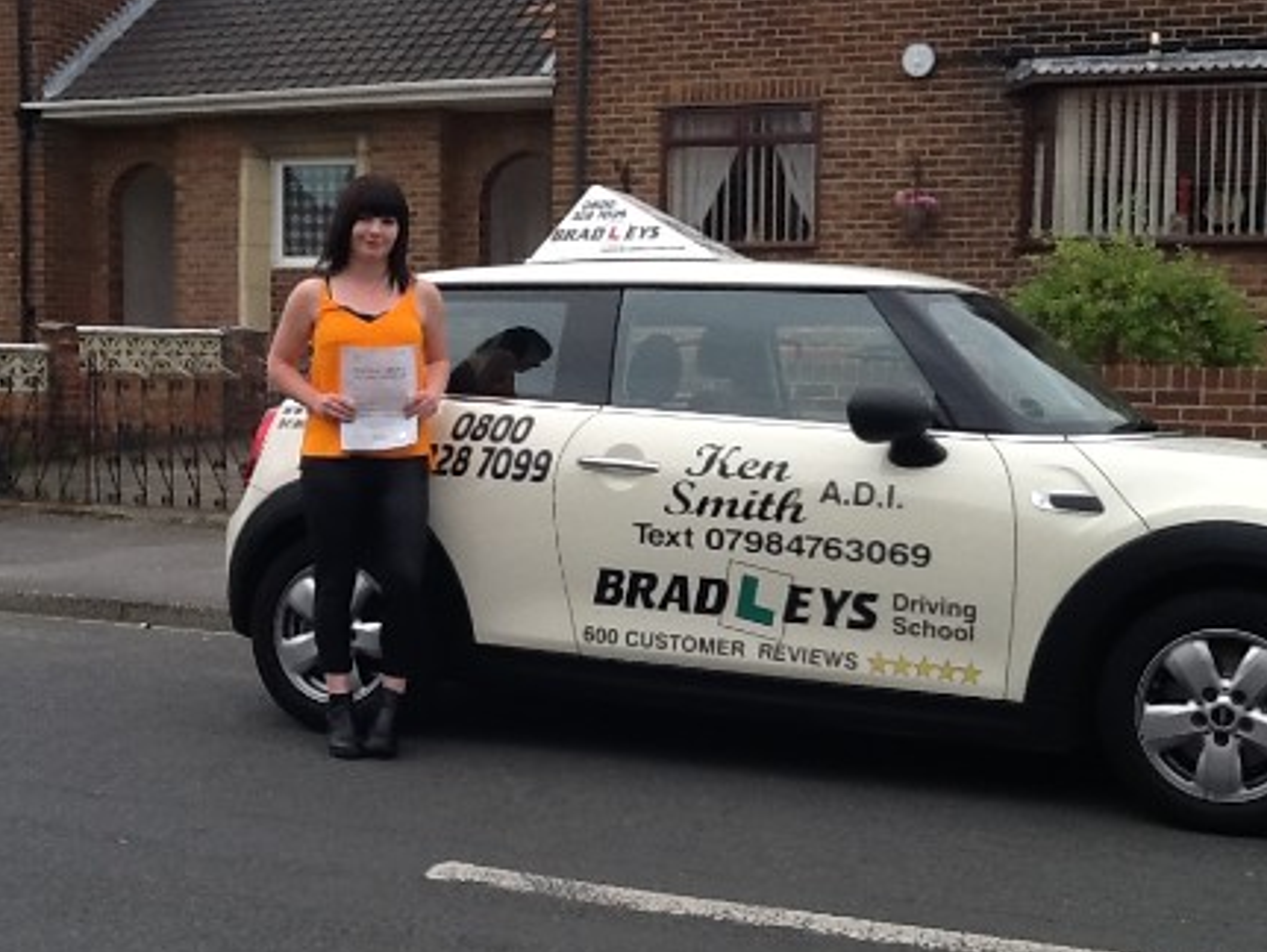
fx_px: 1868
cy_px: 533
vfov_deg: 28.6
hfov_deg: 37.4
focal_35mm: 51
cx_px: 685
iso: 40
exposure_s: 1/399
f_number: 2.4
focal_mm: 2.03
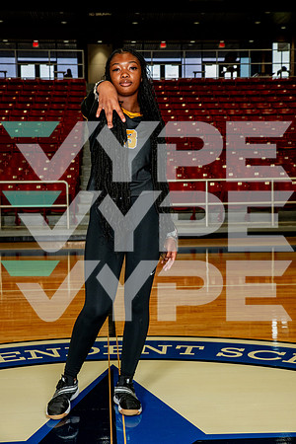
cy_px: 222
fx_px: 740
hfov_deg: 22.6
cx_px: 148
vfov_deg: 33.4
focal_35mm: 60
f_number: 7.1
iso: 800
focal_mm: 60
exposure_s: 1/200
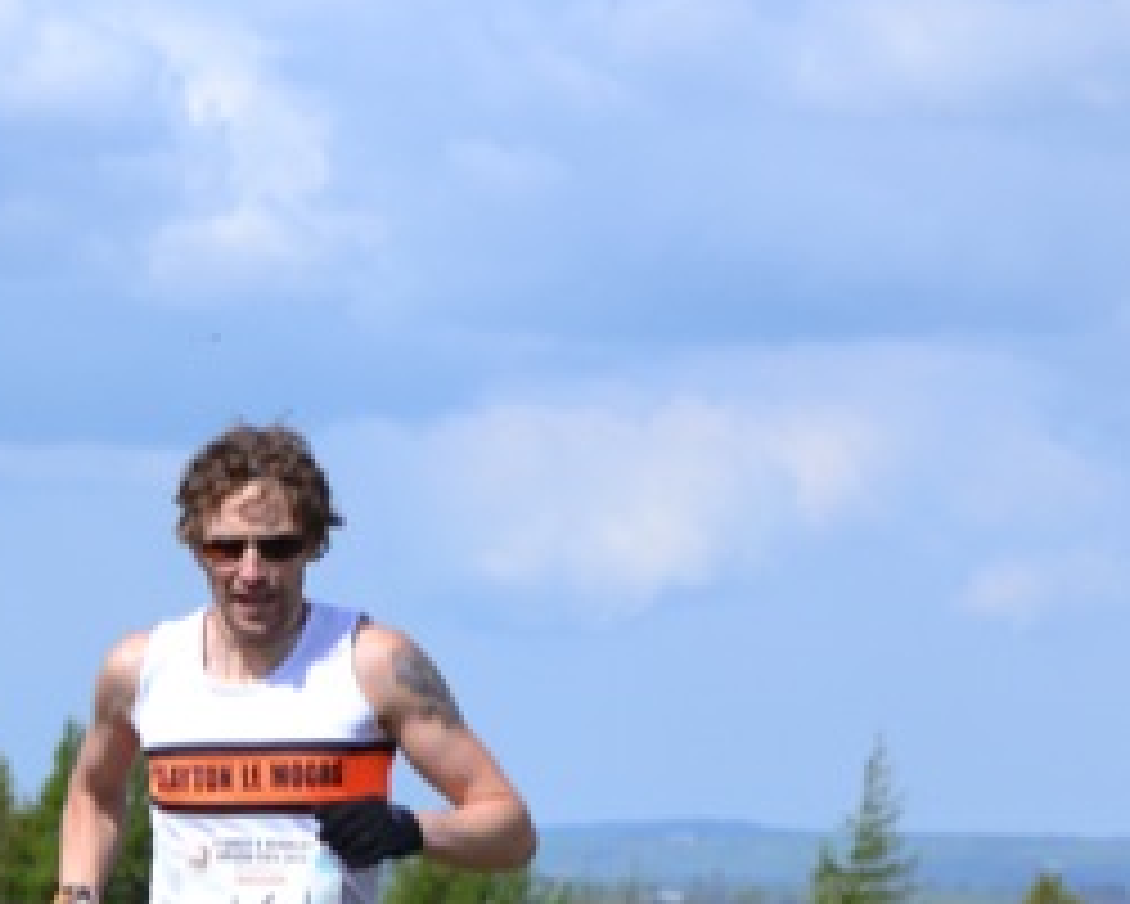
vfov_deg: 6.3
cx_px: 284
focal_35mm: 243
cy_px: 1021
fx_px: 8130
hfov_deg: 7.9
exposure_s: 1/1600
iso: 400
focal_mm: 62
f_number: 6.3
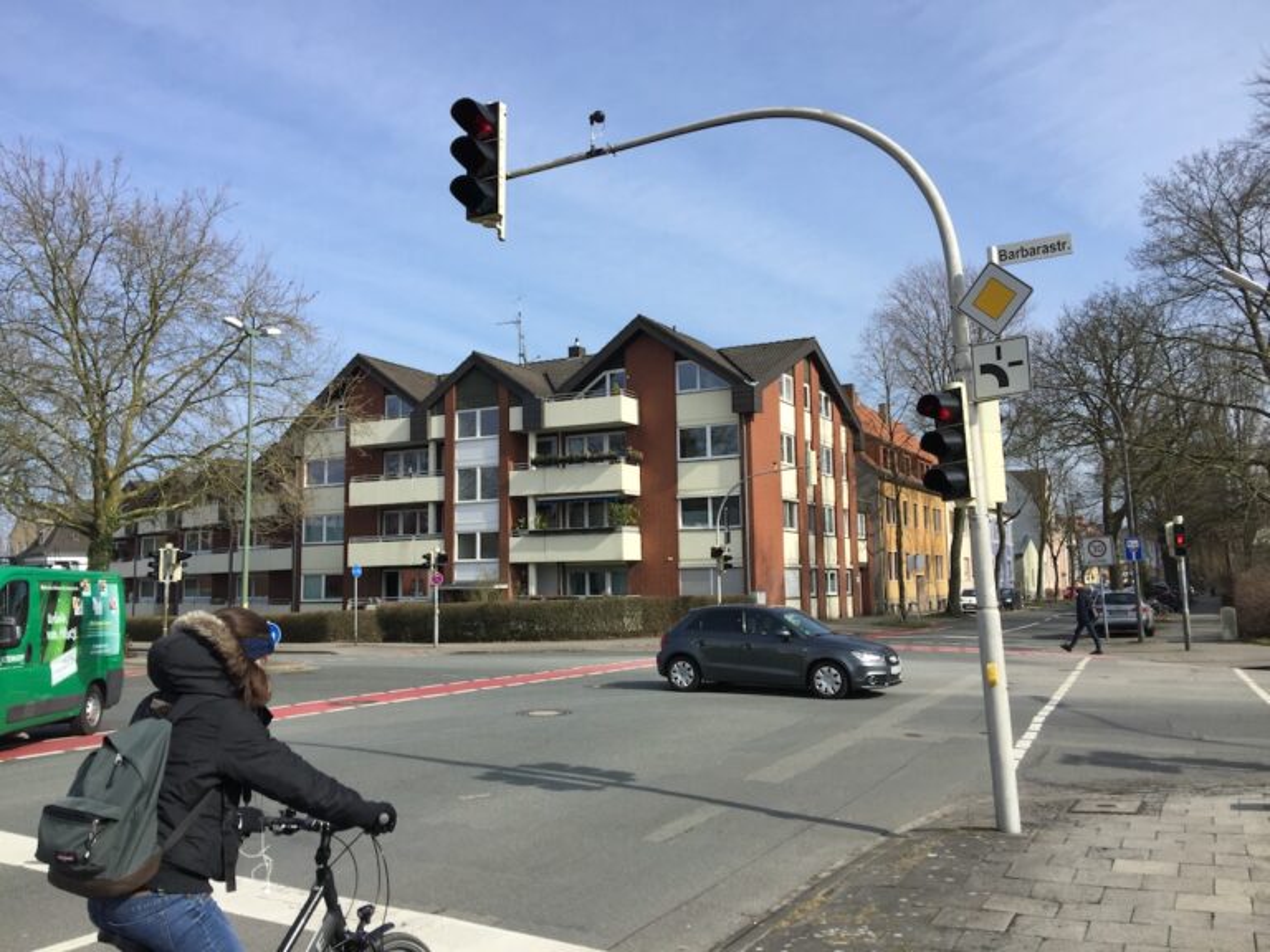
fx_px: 1064
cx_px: 635
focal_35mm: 29
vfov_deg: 48.2
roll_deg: +1.1
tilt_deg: +6.5
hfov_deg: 61.7
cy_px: 476
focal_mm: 4.15
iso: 32
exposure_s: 1/1522
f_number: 2.2
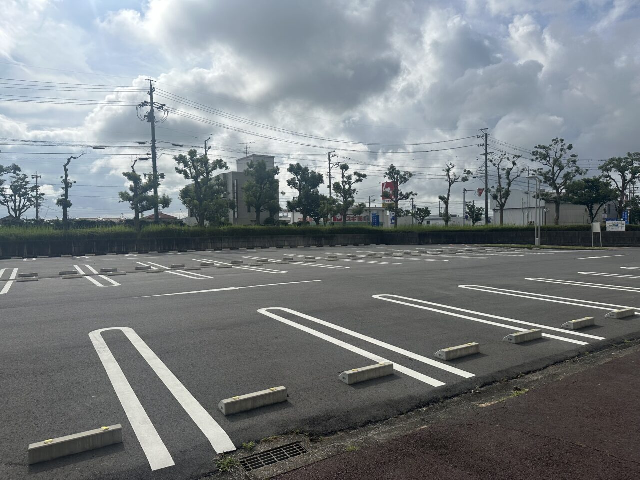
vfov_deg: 56.8
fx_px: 444
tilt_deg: -4.0
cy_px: 240
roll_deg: +2.1
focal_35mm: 24
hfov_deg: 71.6
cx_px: 320
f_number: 1.78
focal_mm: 6.86
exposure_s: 1/12048
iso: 80
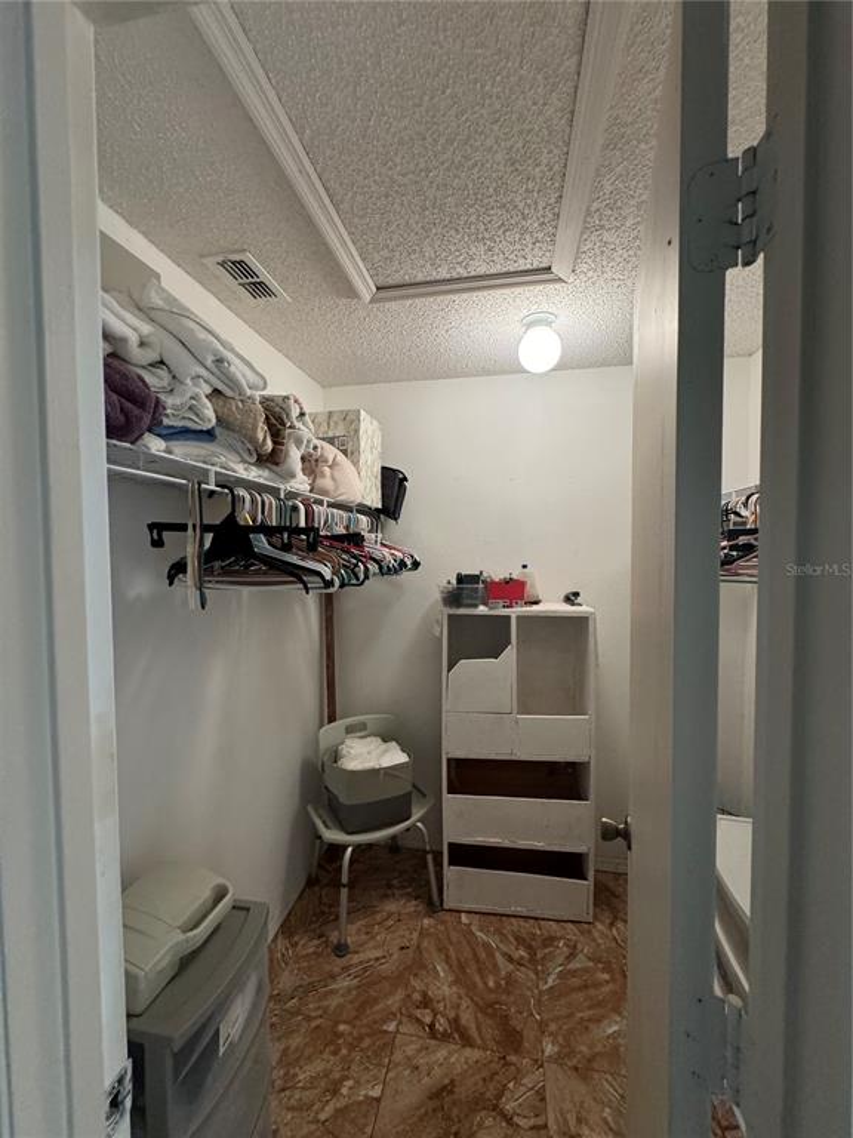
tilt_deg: -4.1
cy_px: 569
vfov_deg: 102.1
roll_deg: +0.7
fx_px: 460
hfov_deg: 85.7
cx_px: 426
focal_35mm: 14
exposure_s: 1/120
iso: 320
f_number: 2.2
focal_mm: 2.22
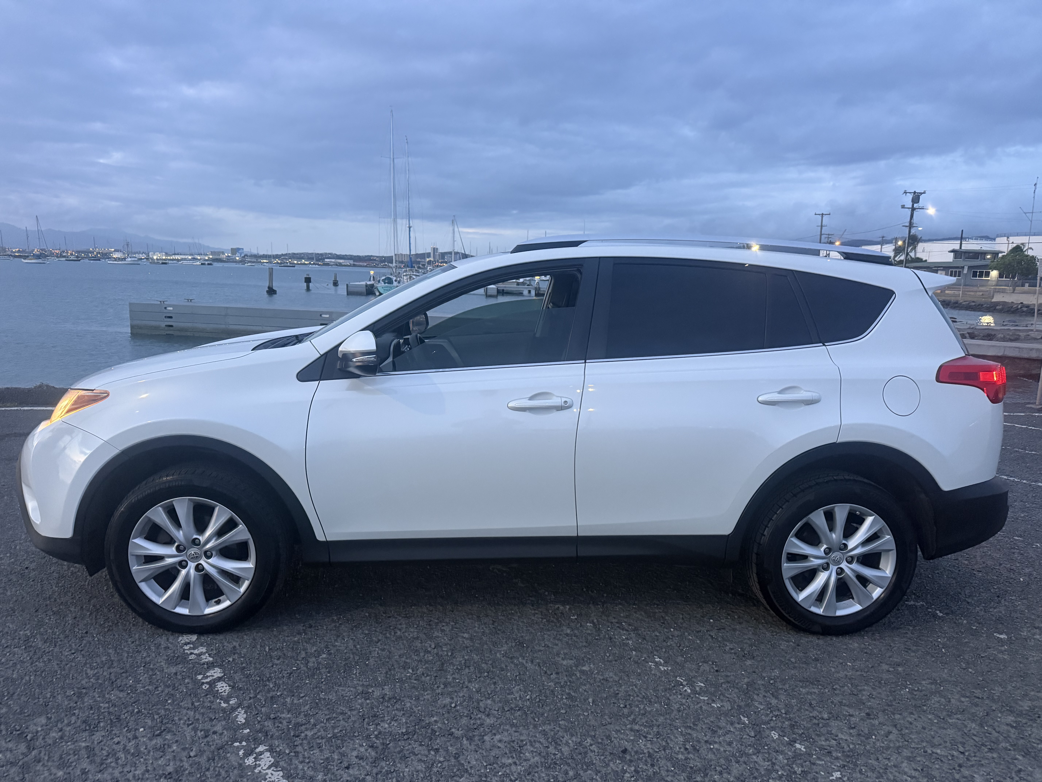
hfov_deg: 71.6
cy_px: 391
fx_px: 722
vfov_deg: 56.8
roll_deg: -1.5
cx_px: 521
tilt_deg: -8.4
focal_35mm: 24
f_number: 1.78
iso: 640
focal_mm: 6.76
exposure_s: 1/60
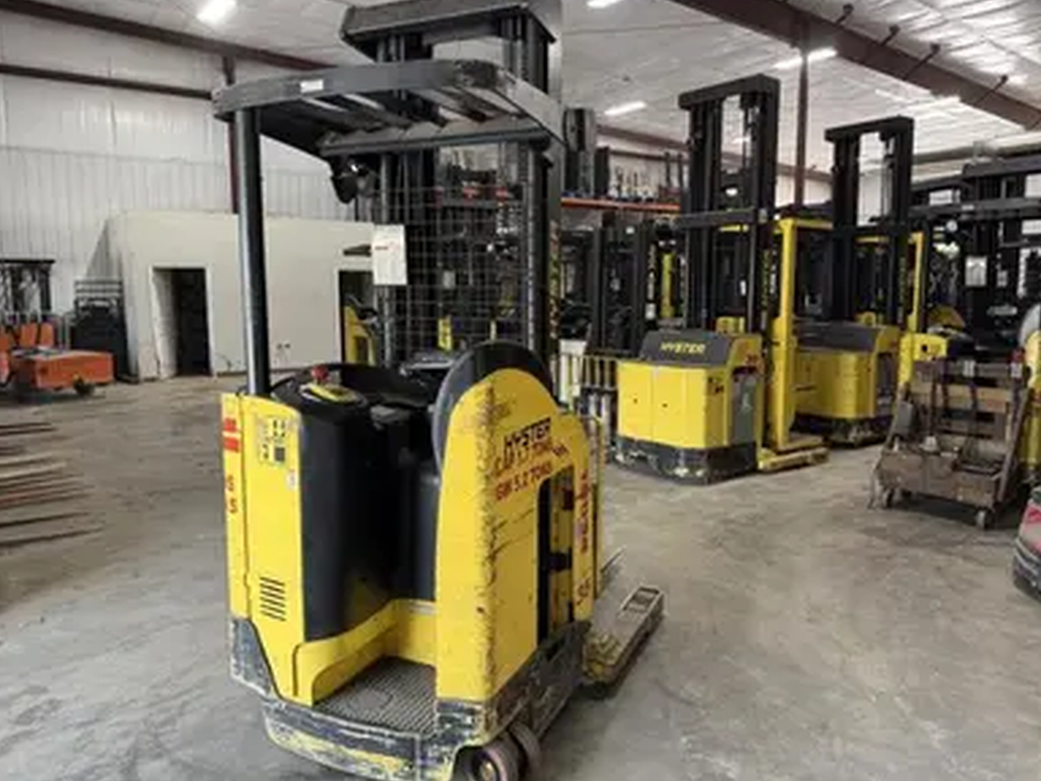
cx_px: 529
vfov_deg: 54.9
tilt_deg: -6.0
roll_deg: +0.3
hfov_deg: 69.4
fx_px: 752
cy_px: 377
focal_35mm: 25
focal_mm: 6.76
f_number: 1.78
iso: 200
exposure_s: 1/100
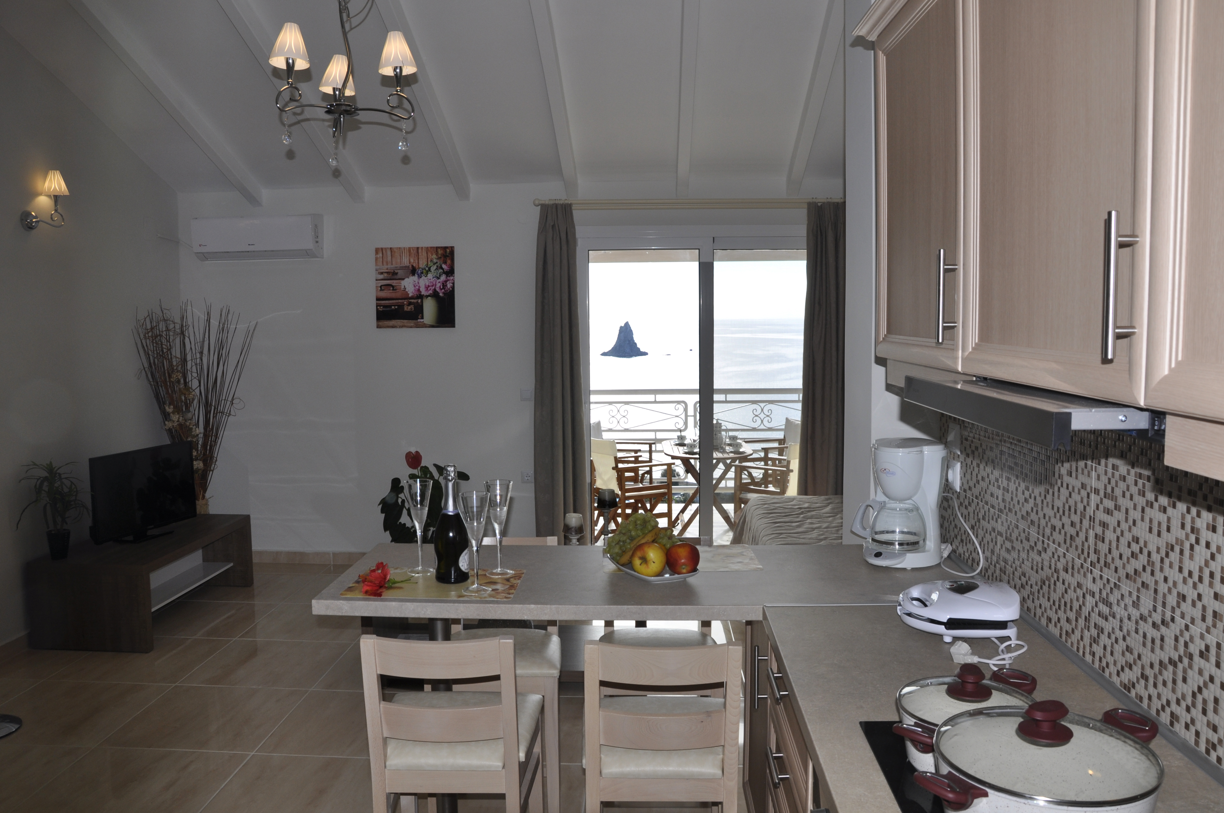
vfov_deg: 47.8
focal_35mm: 27
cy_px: 406
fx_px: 917
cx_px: 612
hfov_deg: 67.4
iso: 200
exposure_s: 1/100
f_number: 10
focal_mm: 18
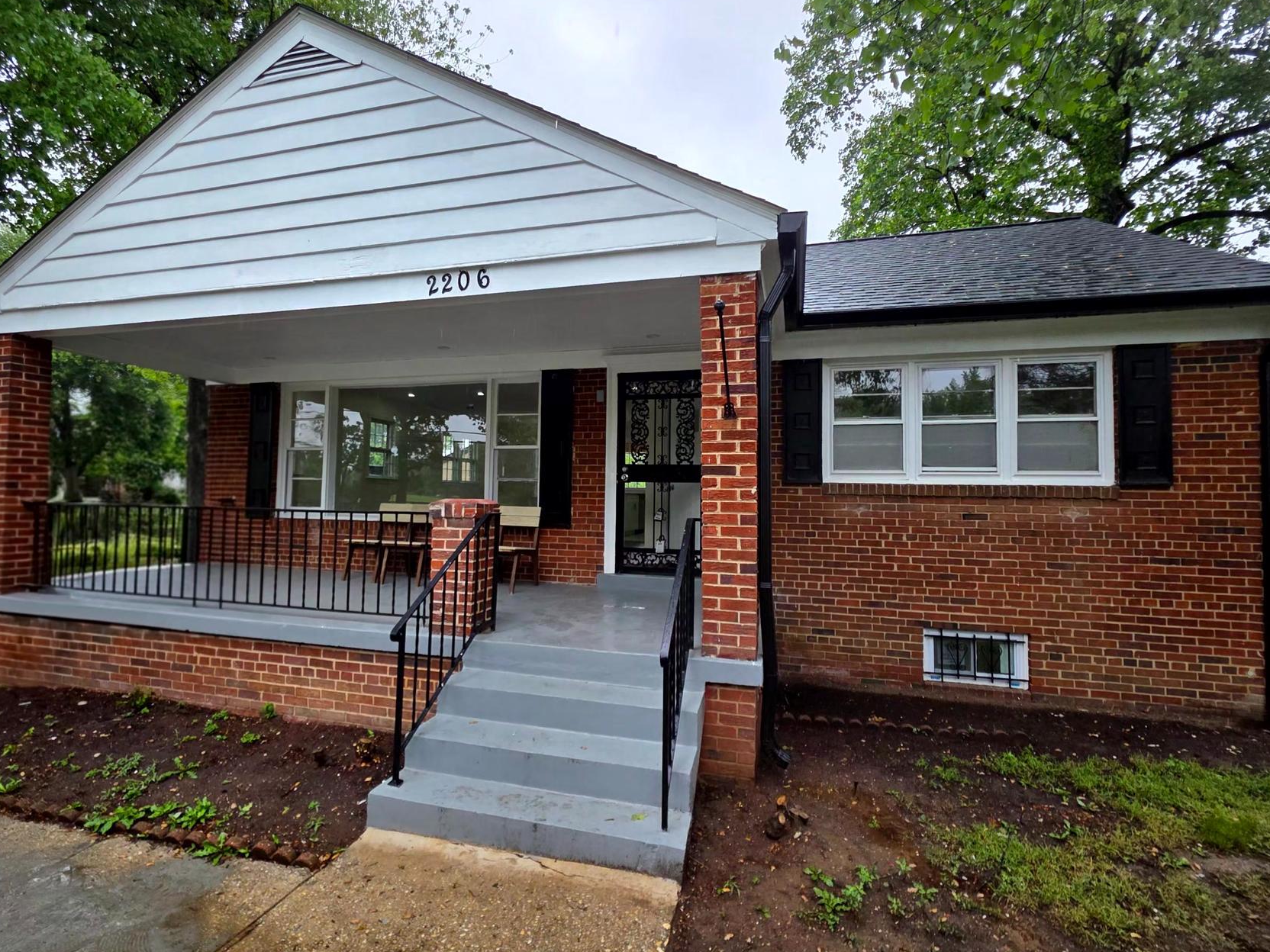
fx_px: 587
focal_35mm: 16
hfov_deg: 94.5
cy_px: 478
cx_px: 619
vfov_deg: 78.1
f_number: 1.9
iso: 40
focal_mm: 2.2
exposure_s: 1/476
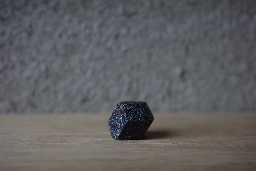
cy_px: 86
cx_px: 128
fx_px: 284
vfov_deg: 33.4
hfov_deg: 48.5
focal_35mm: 40
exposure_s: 1/100
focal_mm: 26
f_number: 2.8
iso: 200
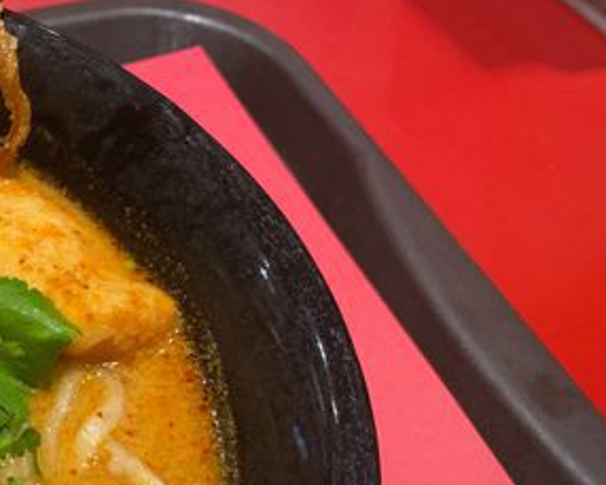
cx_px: -220
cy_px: 407
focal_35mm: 71
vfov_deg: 21.2
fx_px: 1274
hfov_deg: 23.2
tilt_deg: -53.7
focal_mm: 4.25
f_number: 1.8
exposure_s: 1/120
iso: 100
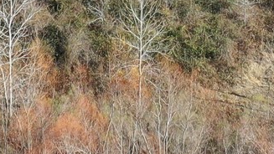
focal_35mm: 195
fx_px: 1417
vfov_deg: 5.9
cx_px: 96
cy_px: -268
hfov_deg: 11.0
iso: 100
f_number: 5.6
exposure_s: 1/400
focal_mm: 10.26
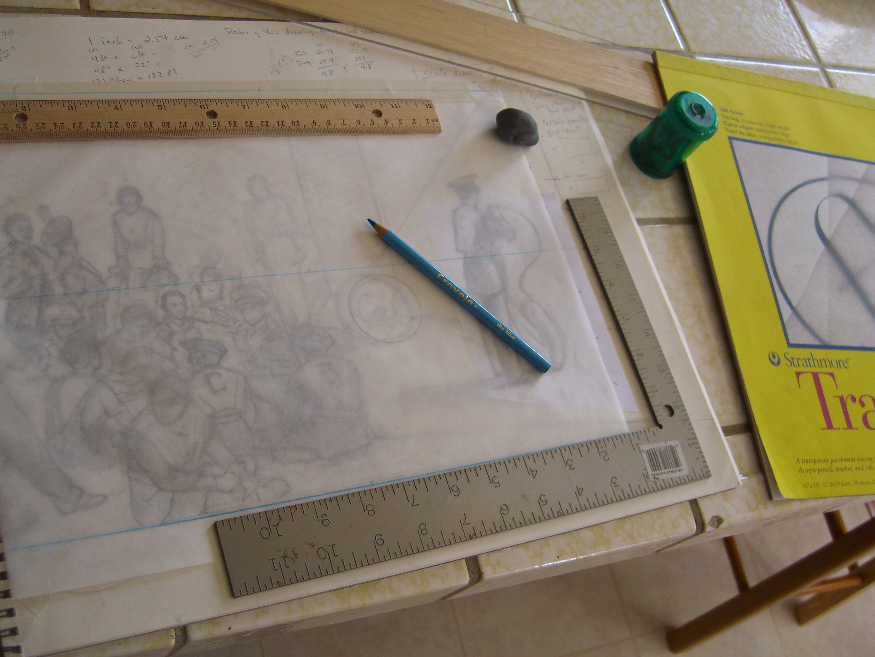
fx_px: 961
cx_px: 438
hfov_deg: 49.0
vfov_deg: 37.7
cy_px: 328
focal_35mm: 38
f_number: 2.8
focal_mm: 7.9
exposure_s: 1/60
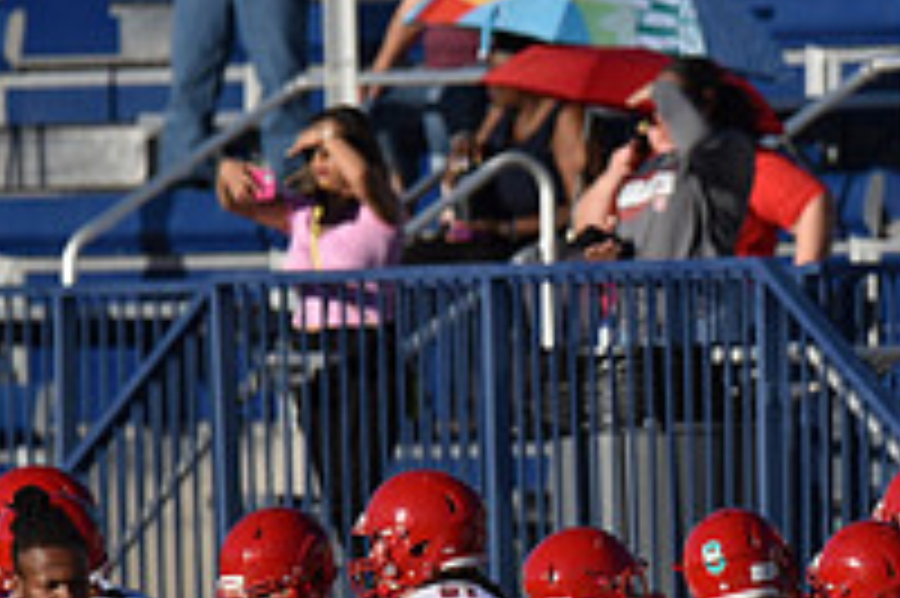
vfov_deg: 1.1
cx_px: 994
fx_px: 30474
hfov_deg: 1.7
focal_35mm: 1220
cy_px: 614
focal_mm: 420
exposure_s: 1/2500
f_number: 6
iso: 320
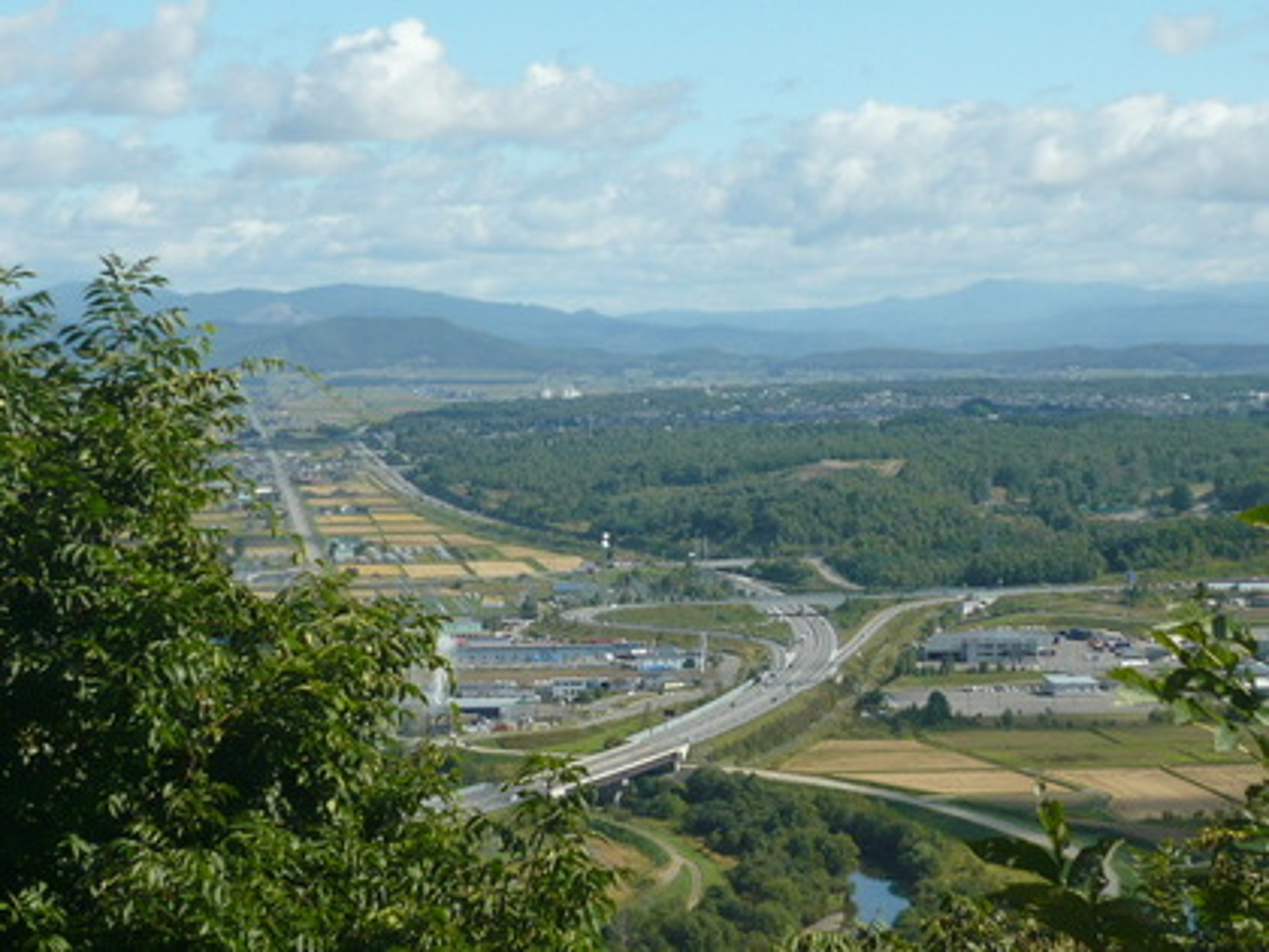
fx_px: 3226
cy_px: 476
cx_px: 634
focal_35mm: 88
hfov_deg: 22.3
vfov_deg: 16.8
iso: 100
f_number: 10
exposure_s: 1/125
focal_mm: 9.1
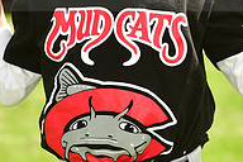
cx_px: 120
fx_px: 3361
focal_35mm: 498
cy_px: -26
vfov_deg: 2.8
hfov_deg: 4.1
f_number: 5
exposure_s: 1/640
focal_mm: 110
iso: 200
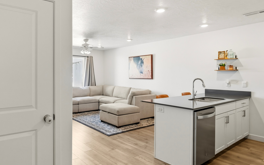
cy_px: 78
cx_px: 97
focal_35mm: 23
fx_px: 165
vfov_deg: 53.0
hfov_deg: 75.7
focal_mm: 16
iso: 800
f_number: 3.5
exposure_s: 1/160
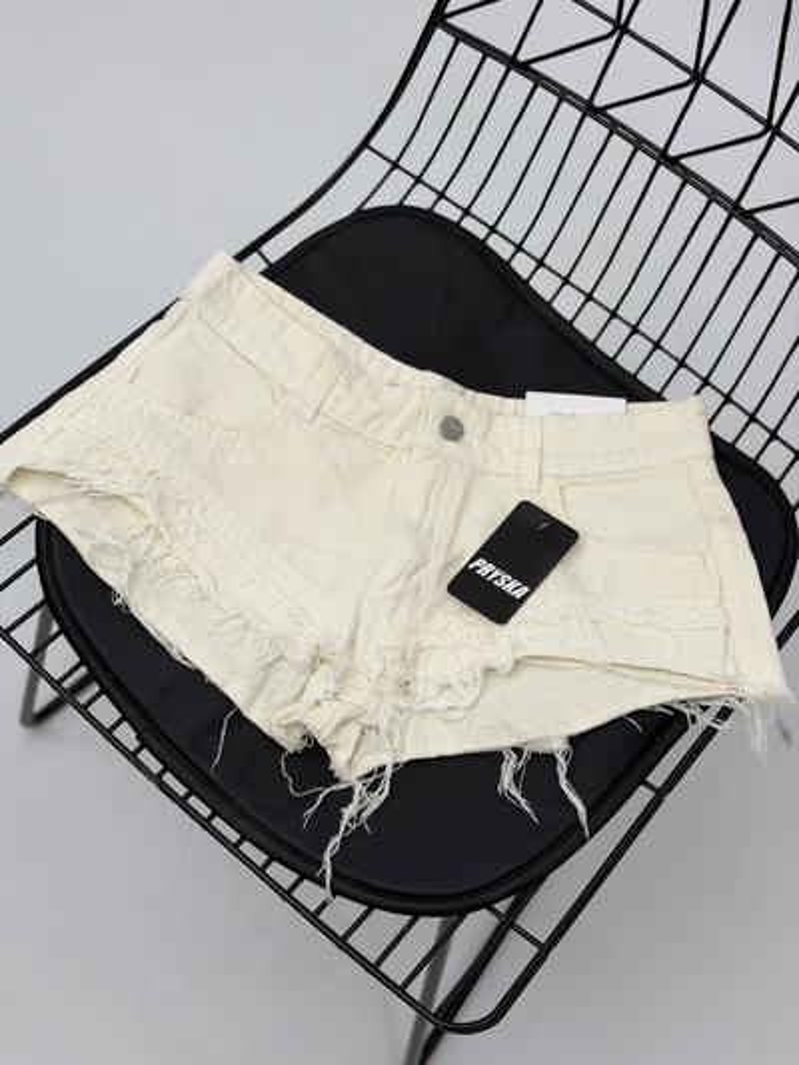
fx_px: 1477
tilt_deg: -66.8
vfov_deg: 39.6
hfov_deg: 30.3
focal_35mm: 48
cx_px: 400
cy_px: 532
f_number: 1.78
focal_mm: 6.76
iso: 80
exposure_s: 1/100
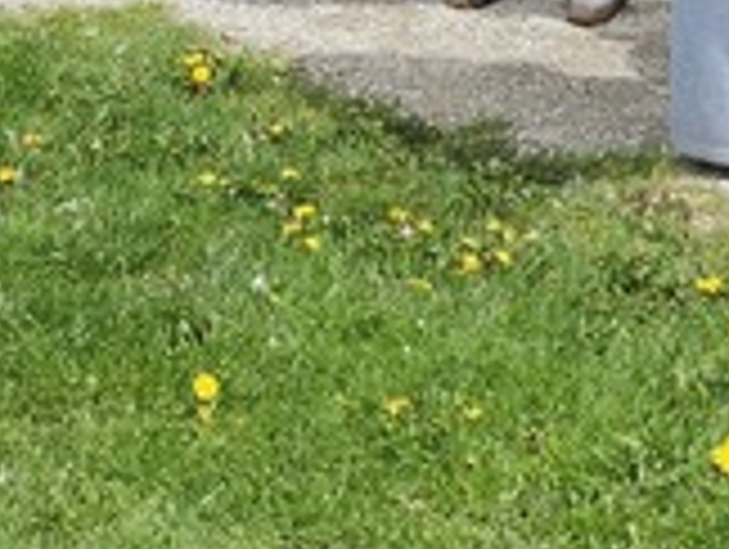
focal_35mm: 145
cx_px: 976
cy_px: -900
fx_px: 3058
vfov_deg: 9.0
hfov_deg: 13.1
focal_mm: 5.54
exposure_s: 1/1391
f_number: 1.8
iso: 25
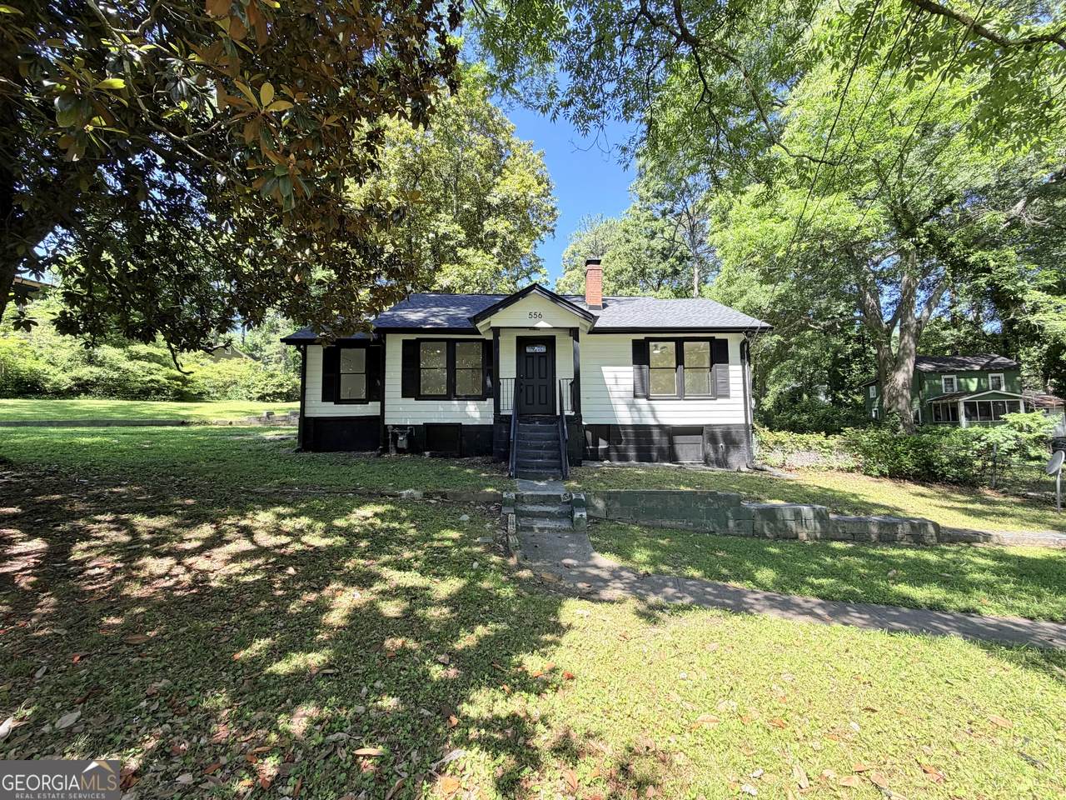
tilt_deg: +4.3
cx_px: 533
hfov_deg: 102.1
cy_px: 400
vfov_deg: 85.7
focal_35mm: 14
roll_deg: -1.5
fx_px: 431
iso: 50
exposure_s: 1/308
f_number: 2.2
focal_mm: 2.22
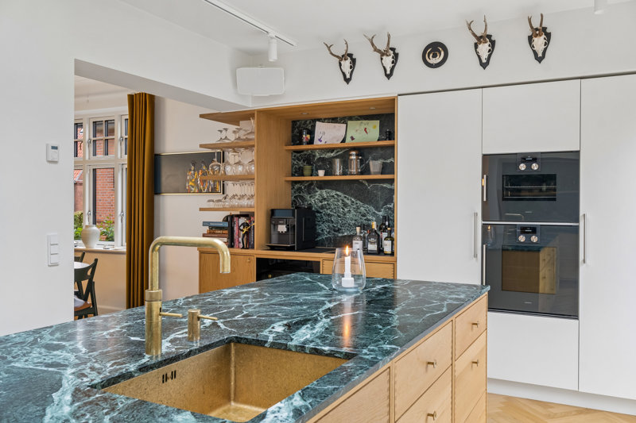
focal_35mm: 30
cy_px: 212
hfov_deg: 61.9
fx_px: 530
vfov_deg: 43.6
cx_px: 318
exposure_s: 1/5
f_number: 8
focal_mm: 20
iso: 200
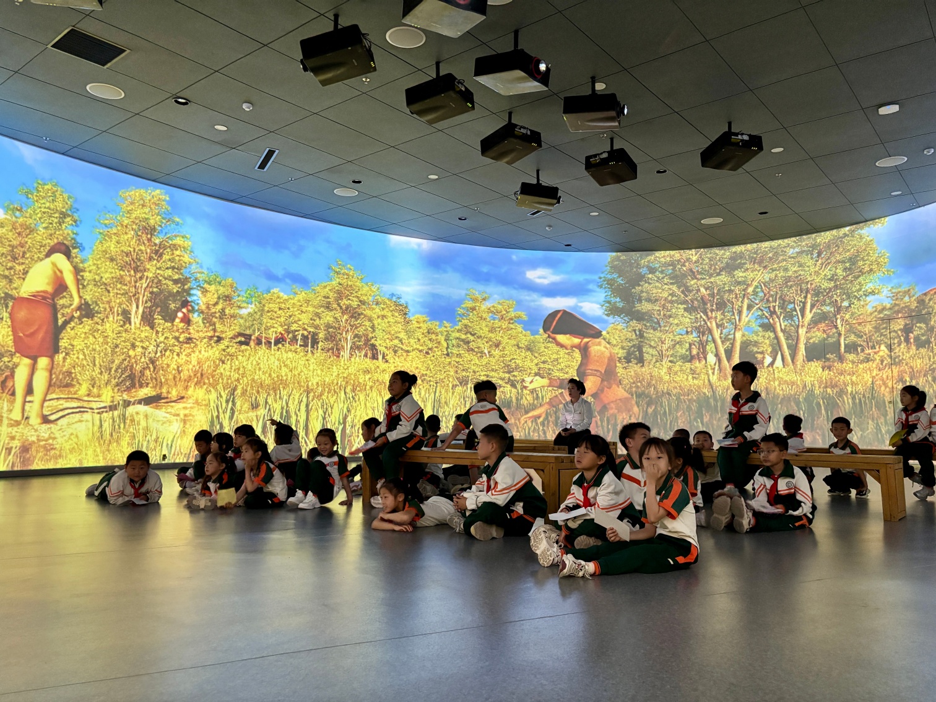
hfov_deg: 67.3
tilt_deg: +5.3
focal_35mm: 26
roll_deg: -0.3
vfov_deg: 53.1
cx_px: 468
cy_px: 351
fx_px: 703
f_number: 1.6
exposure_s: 1/60
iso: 500
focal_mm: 5.96
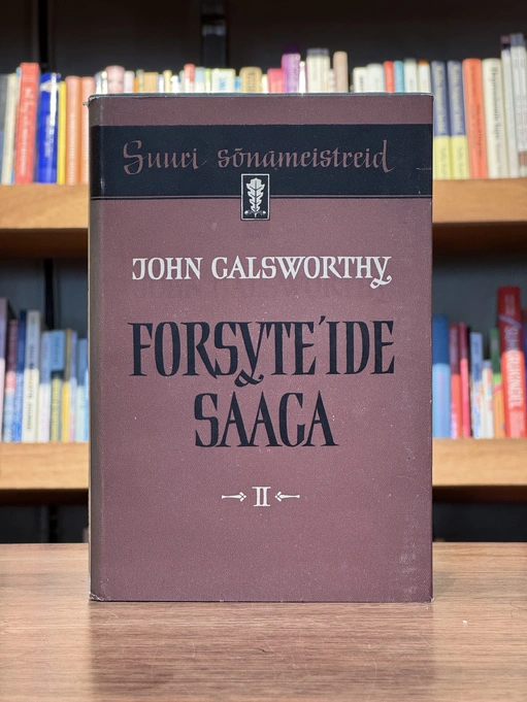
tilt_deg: +1.5
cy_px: 351
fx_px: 1563
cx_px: 264
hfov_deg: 19.1
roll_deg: +0.0
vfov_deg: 25.3
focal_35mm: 77
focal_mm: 9
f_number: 2.8
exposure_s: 1/60
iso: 400
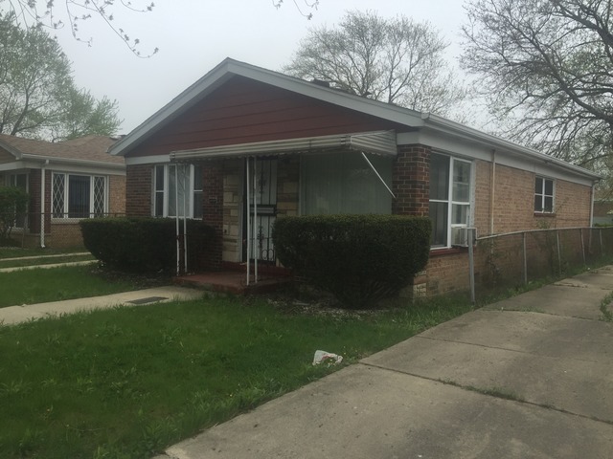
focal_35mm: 29
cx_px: 306
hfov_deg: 61.7
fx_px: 514
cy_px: 230
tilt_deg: -3.7
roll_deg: +1.1
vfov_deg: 48.2
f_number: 2.2
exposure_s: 1/964
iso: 32
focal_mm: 4.15
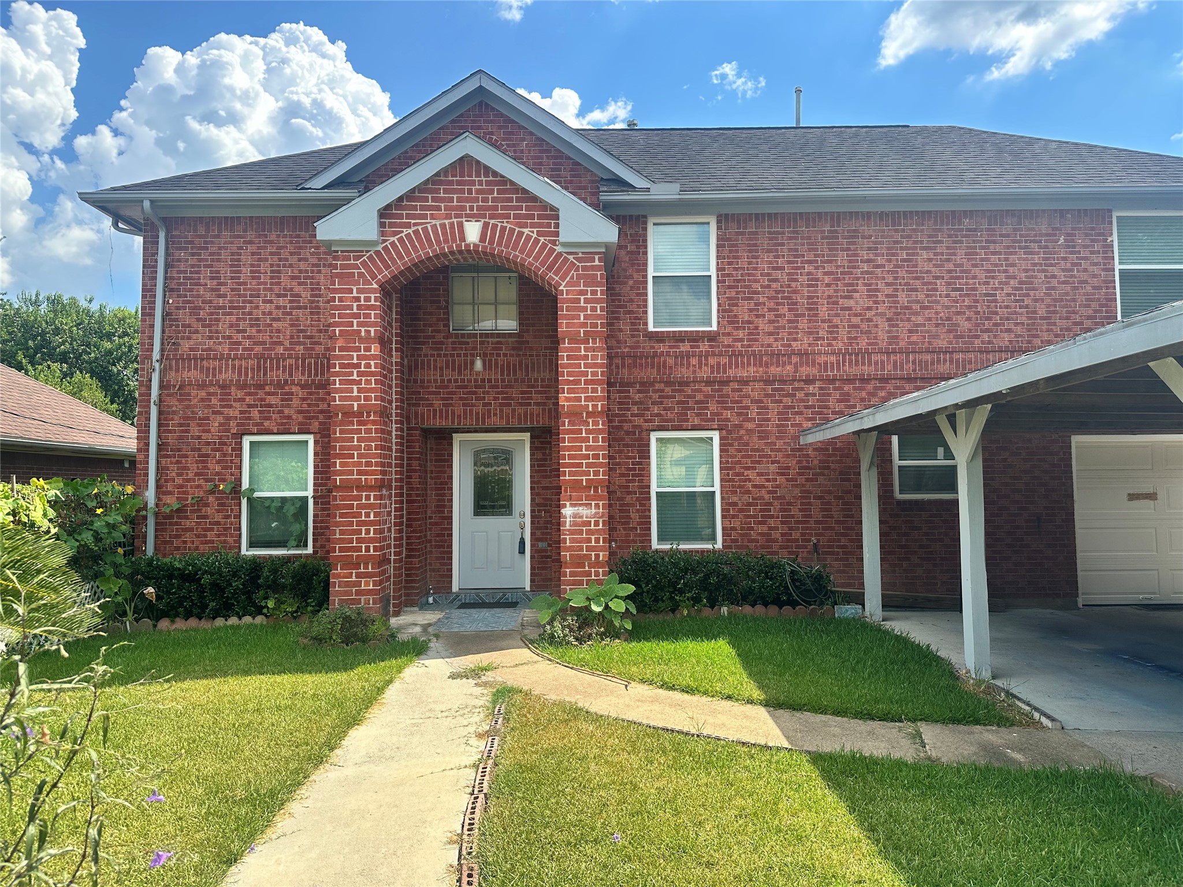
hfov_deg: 71.6
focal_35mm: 24
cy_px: 444
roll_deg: +0.5
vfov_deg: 56.8
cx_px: 592
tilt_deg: +4.2
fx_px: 820
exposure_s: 1/2155
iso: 80
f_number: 1.78
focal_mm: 6.86
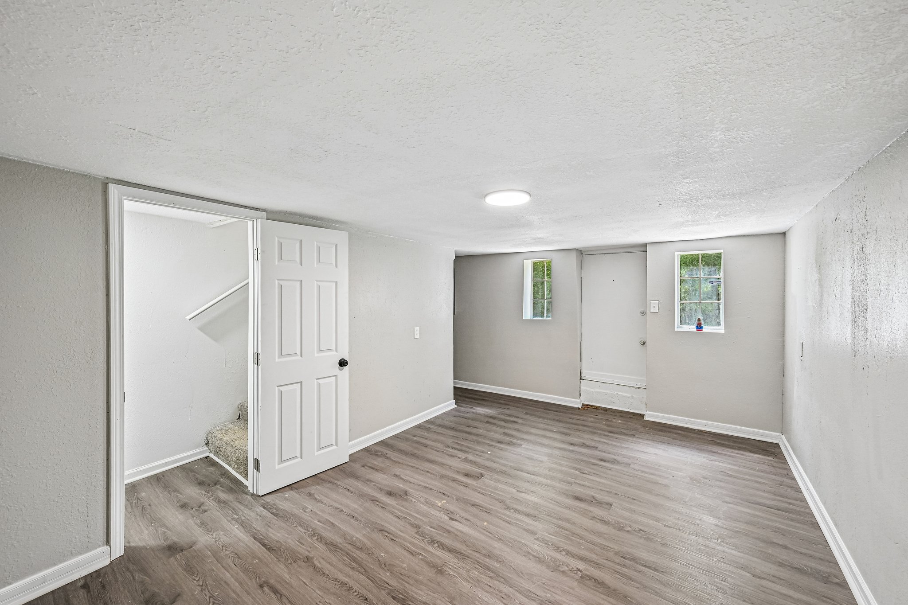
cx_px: 454
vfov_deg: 81.2
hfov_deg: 104.3
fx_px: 353
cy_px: 302
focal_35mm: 14
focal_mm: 14
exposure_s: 1/15
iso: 450
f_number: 8
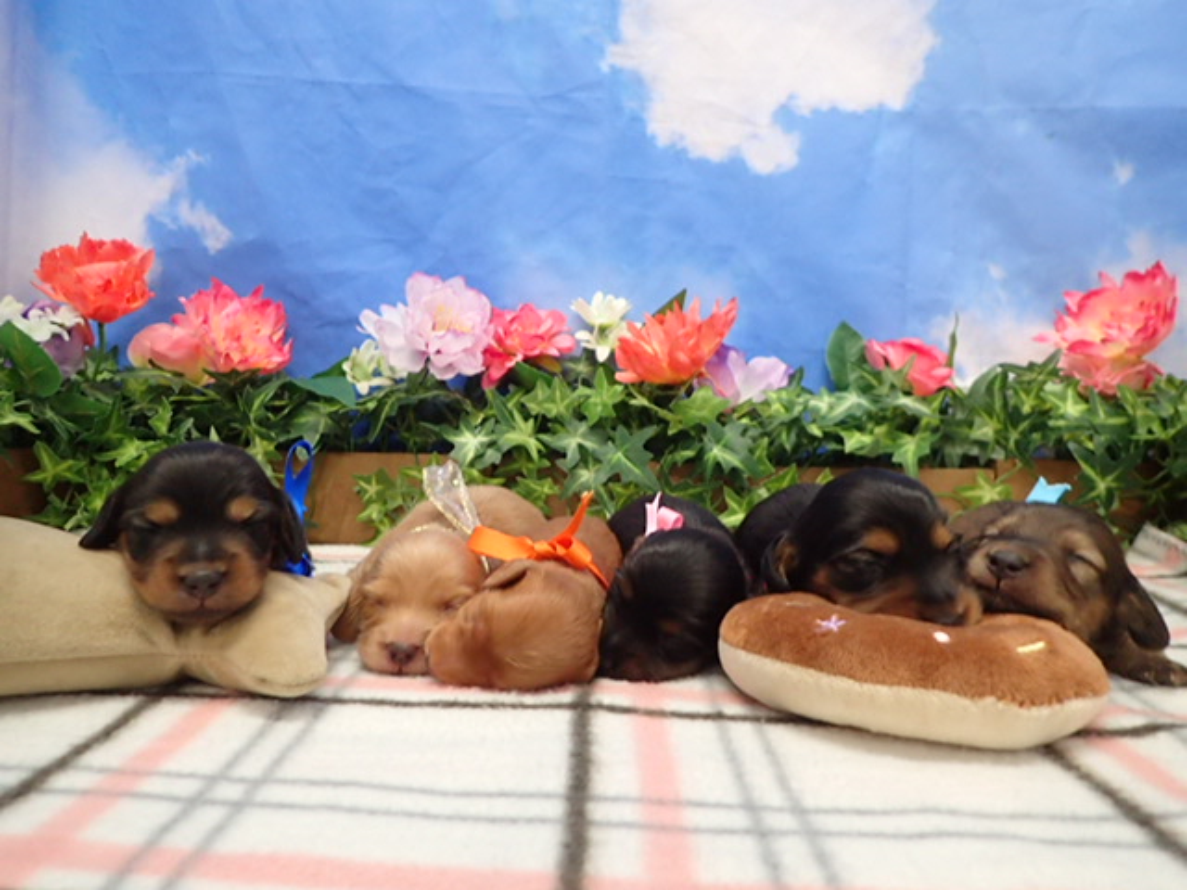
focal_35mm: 25
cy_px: 445
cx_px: 594
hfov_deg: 69.4
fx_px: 857
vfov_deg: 54.9
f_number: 2
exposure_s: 1/60
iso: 400
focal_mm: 4.5
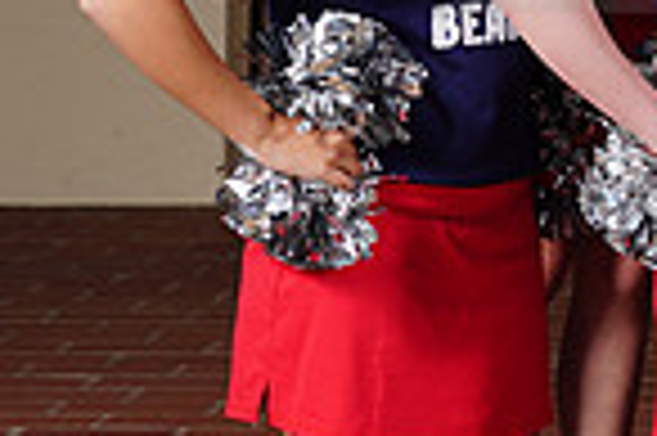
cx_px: 1197
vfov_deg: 5.3
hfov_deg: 7.8
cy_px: -119
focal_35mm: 255
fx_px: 4648
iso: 200
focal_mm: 64
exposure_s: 1/200
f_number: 6.3
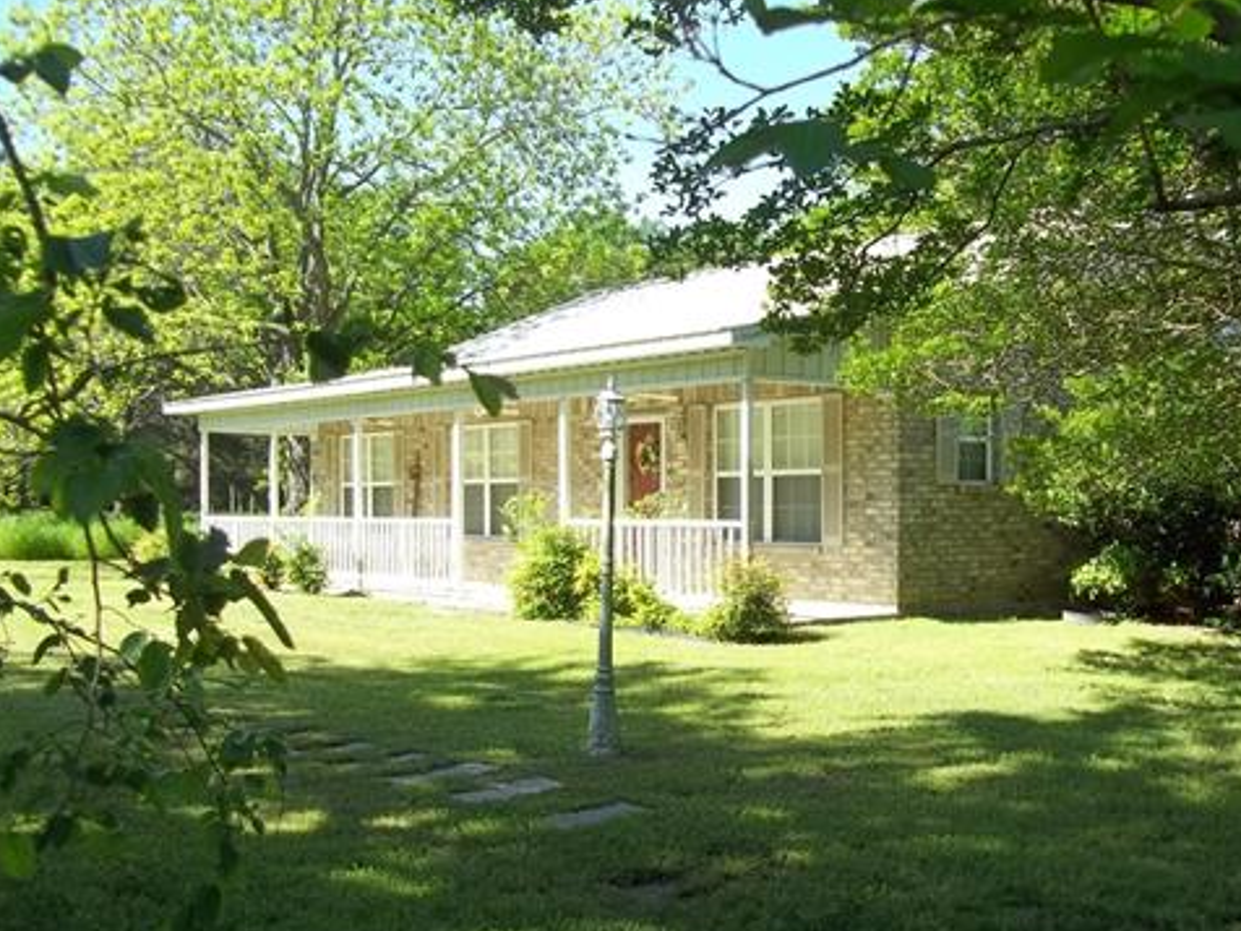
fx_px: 1542
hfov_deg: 43.5
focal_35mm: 43
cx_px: 766
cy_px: 542
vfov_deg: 33.5
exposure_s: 1/320
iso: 64
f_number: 2.9
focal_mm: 5.7
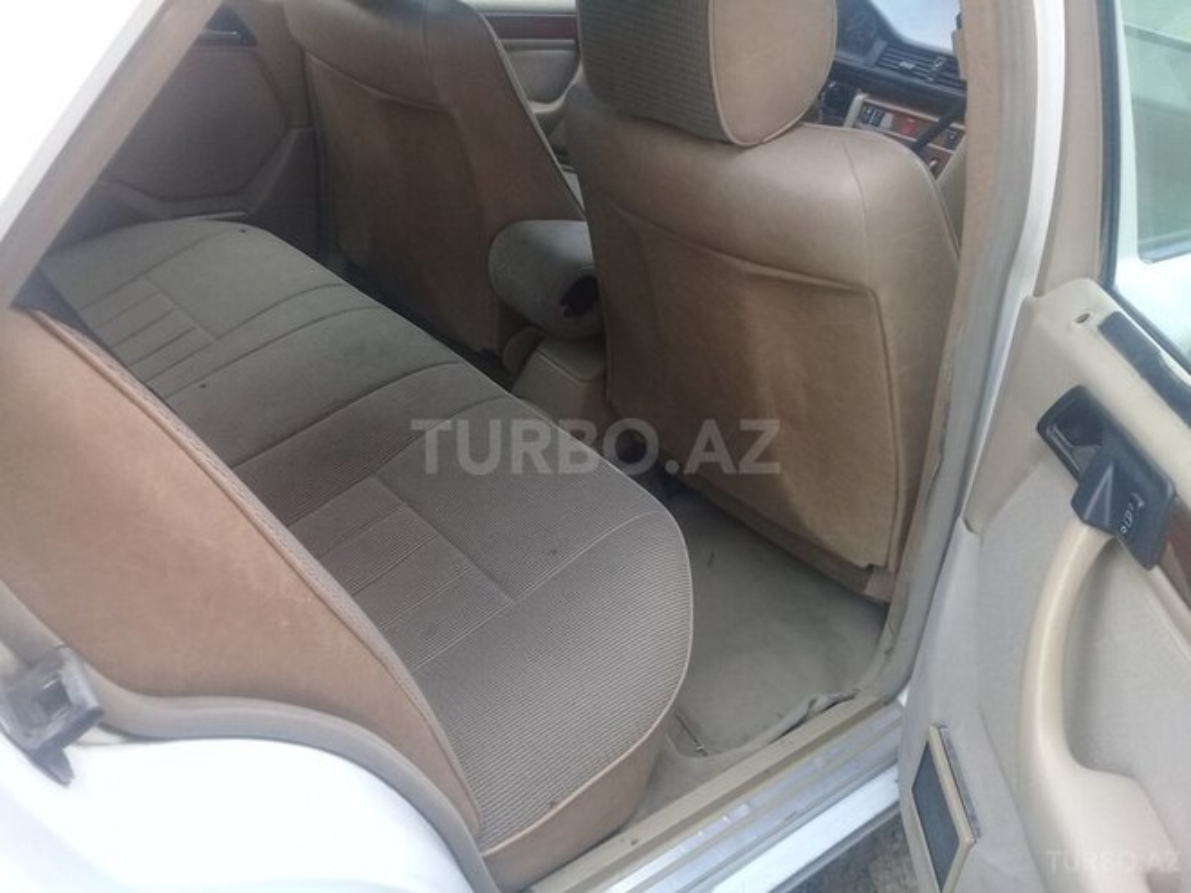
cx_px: 596
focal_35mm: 31
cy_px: 446
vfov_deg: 45.4
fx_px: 1067
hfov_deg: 58.4
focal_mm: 3.3
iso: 64
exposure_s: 1/50
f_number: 2.2
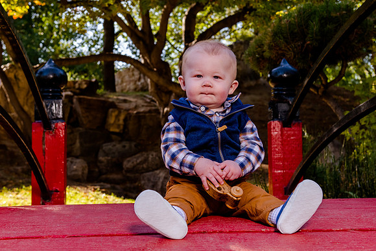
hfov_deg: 30.9
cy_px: 100
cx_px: 202
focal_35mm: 65
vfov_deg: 20.9
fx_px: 680
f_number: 7.1
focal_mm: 50
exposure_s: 1/200
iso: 500
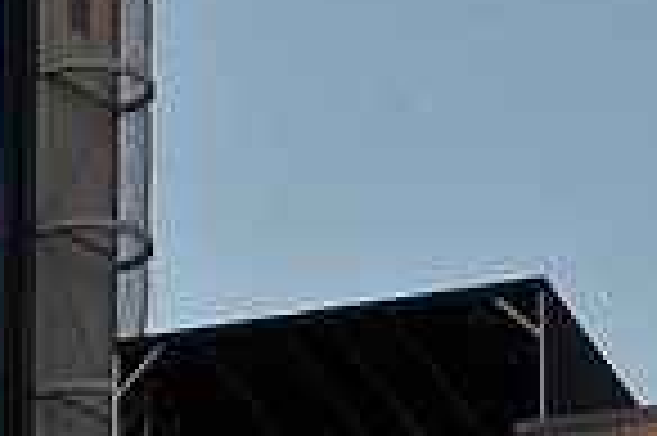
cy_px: 333
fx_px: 6234
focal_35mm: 342
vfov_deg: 4.0
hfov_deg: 5.9
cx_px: -639
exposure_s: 1/200
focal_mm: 86
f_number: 7.1
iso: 200
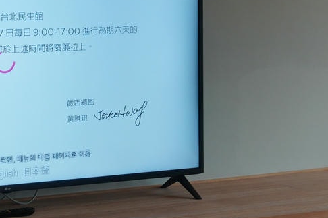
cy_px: 100
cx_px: 107
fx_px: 1010
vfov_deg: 12.3
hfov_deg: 18.4
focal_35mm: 111
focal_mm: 24
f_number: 4.5
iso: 160
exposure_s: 1/40
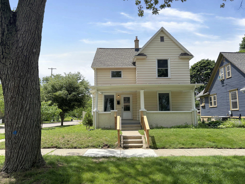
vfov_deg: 53.1
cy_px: 92
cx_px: 122
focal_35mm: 26
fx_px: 184
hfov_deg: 67.3
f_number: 1.6
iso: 50
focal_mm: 5.96
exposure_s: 1/3413
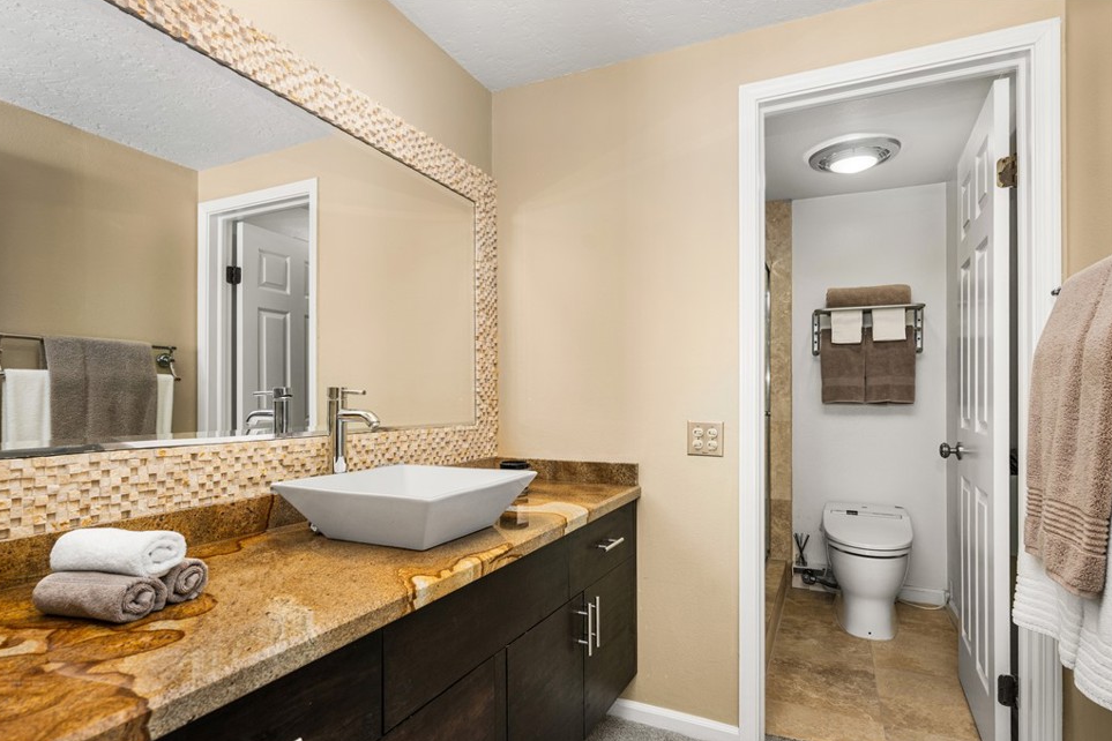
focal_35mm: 17
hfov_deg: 93.2
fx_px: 525
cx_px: 525
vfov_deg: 70.4
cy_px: 389
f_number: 6.3
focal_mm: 16
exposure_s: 1/3
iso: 100
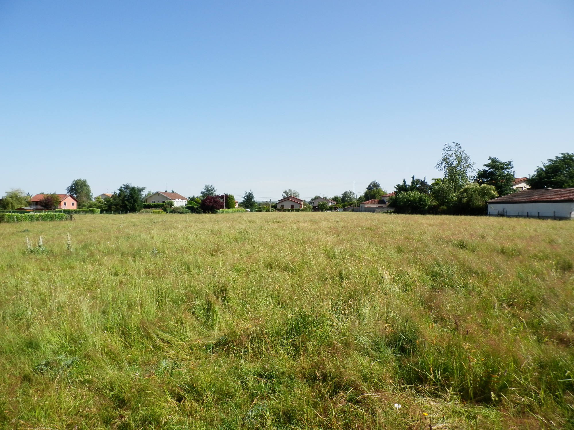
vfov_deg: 56.8
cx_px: 287
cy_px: 215
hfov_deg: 71.6
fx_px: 398
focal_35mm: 24
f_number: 7.9
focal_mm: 4.2
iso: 80
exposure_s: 1/125
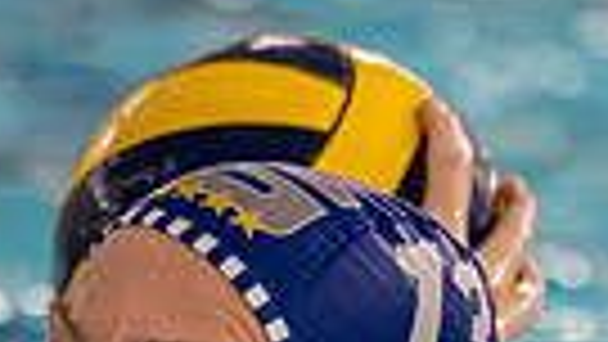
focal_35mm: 1656
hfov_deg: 1.3
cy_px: 125
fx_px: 26703
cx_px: 186
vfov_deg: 0.7
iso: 8000
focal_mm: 230
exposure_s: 1/1000
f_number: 4
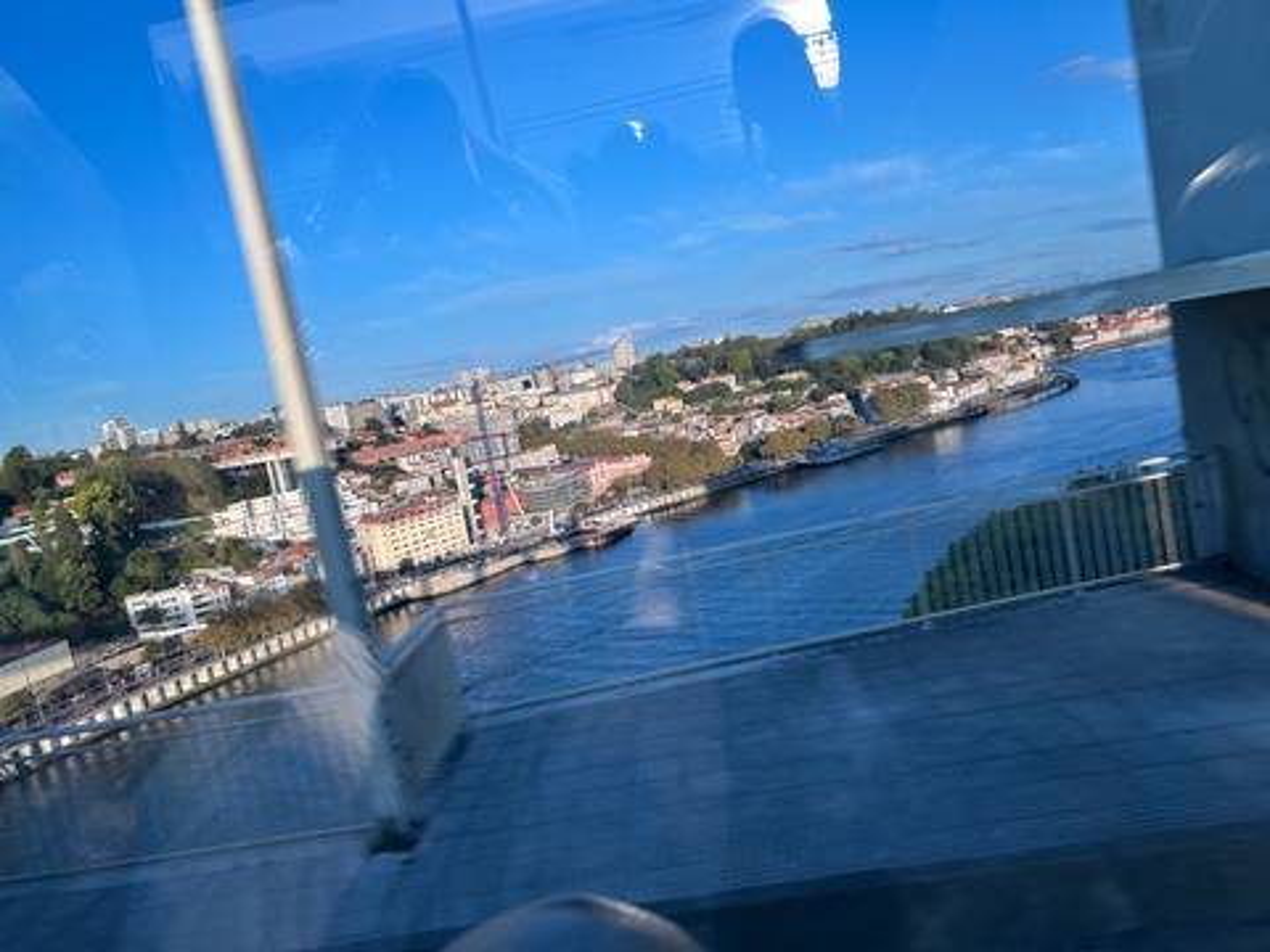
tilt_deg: -7.3
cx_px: 635
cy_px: 476
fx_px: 954
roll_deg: +11.0
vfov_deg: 53.1
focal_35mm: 26
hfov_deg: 67.3
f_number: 1.5
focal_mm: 5.7
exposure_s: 1/216
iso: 40
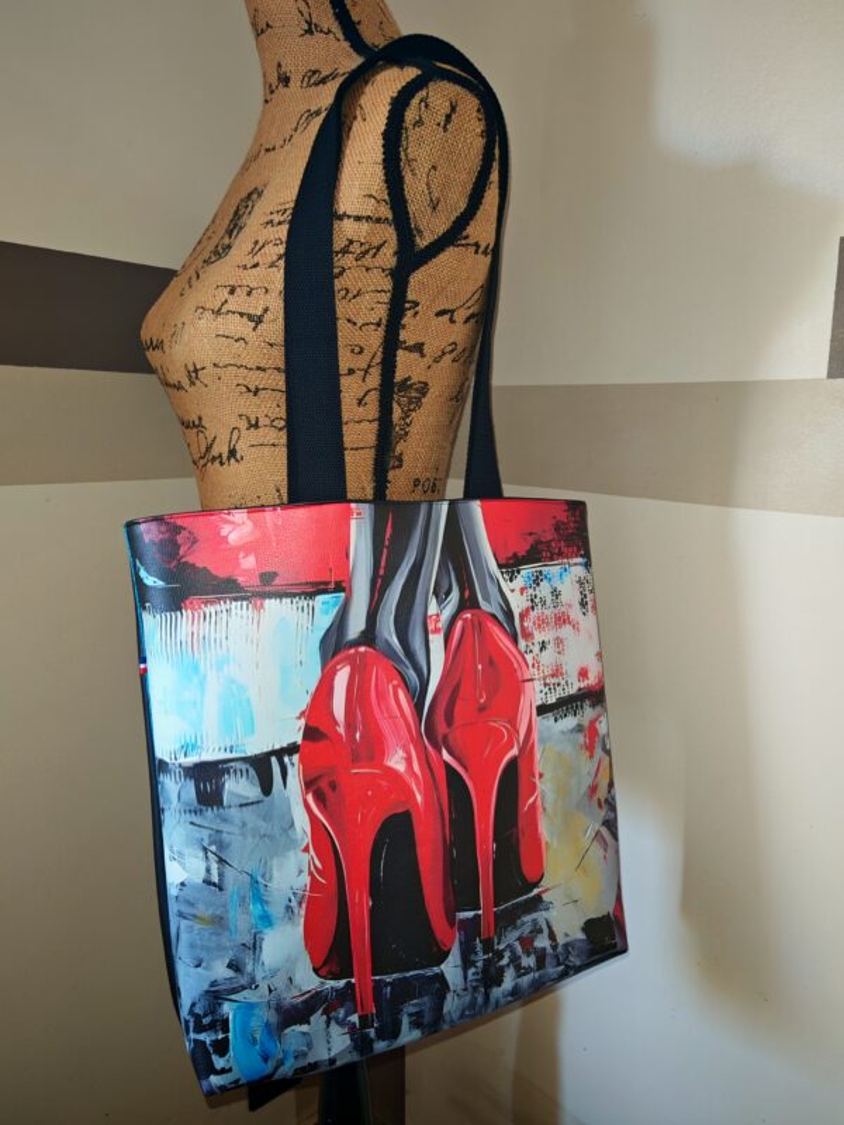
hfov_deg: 51.4
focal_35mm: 27
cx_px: 422
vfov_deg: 65.3
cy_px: 562
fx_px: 878
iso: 1000
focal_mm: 6.67
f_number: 1.9
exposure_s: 1/33
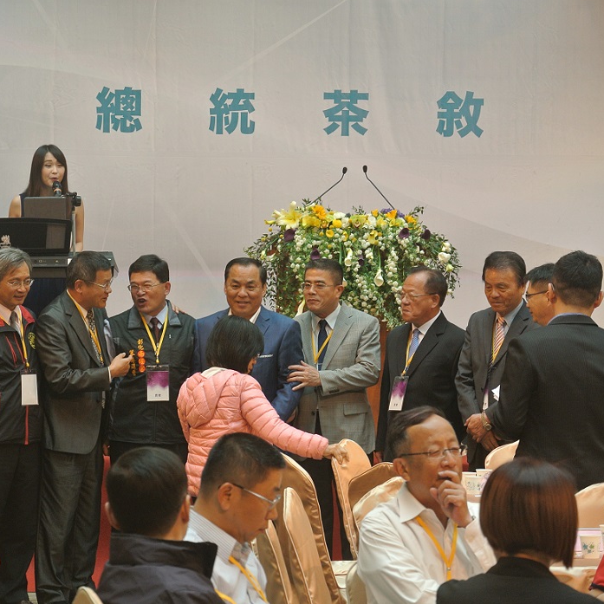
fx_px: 3356
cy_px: 303
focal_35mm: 170
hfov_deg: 10.3
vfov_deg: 10.3
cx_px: 202
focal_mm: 49.3
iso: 250
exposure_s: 1/60
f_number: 4
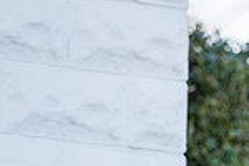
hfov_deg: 2.7
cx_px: 350
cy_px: 237
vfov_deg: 1.8
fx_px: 5353
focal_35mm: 774
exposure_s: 1/250
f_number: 3.5
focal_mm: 200
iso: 200
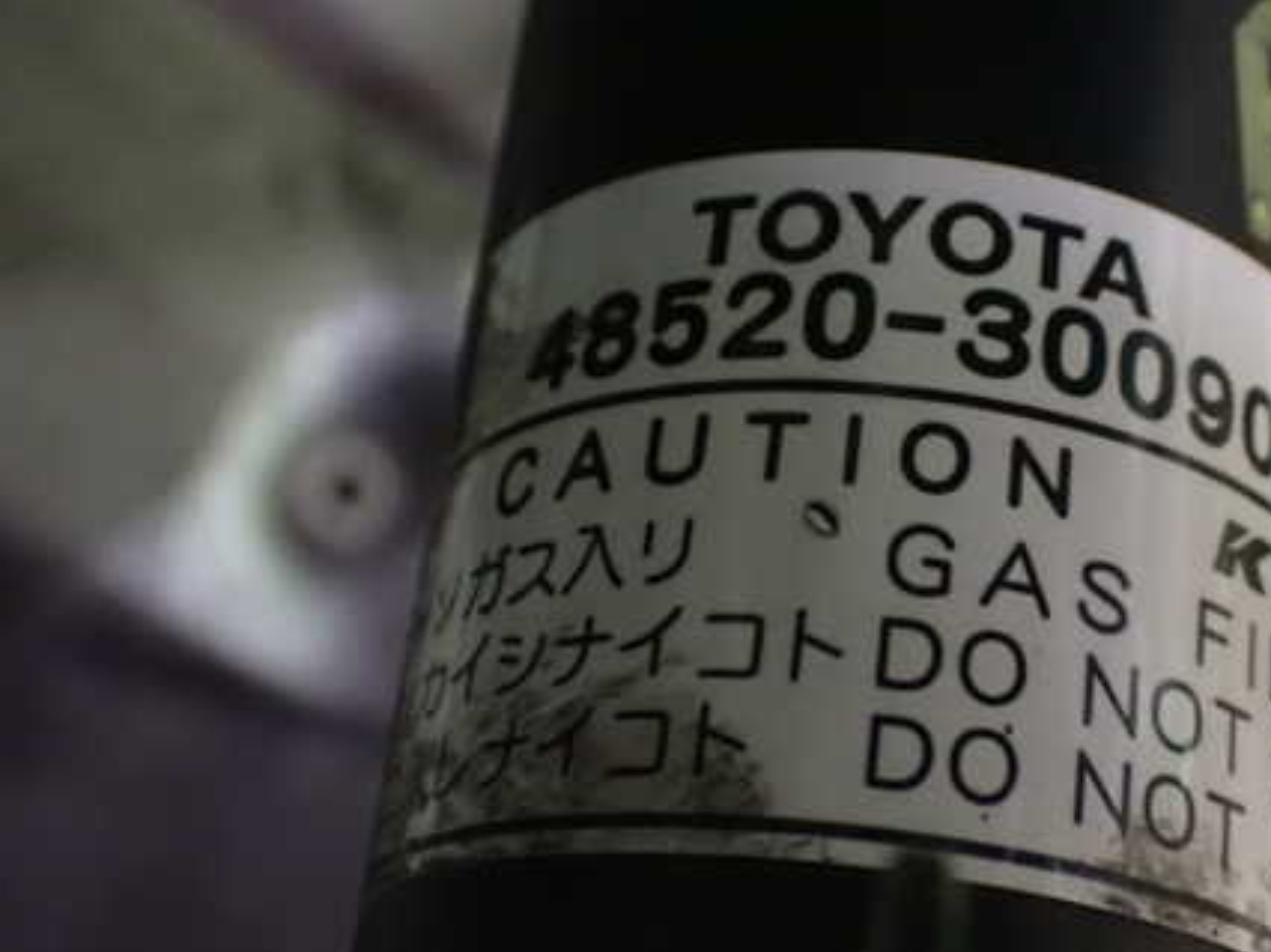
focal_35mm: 62
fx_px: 2275
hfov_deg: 31.1
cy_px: 498
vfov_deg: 23.6
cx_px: 776
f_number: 2.9
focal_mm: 7.84
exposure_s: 1/15
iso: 1600
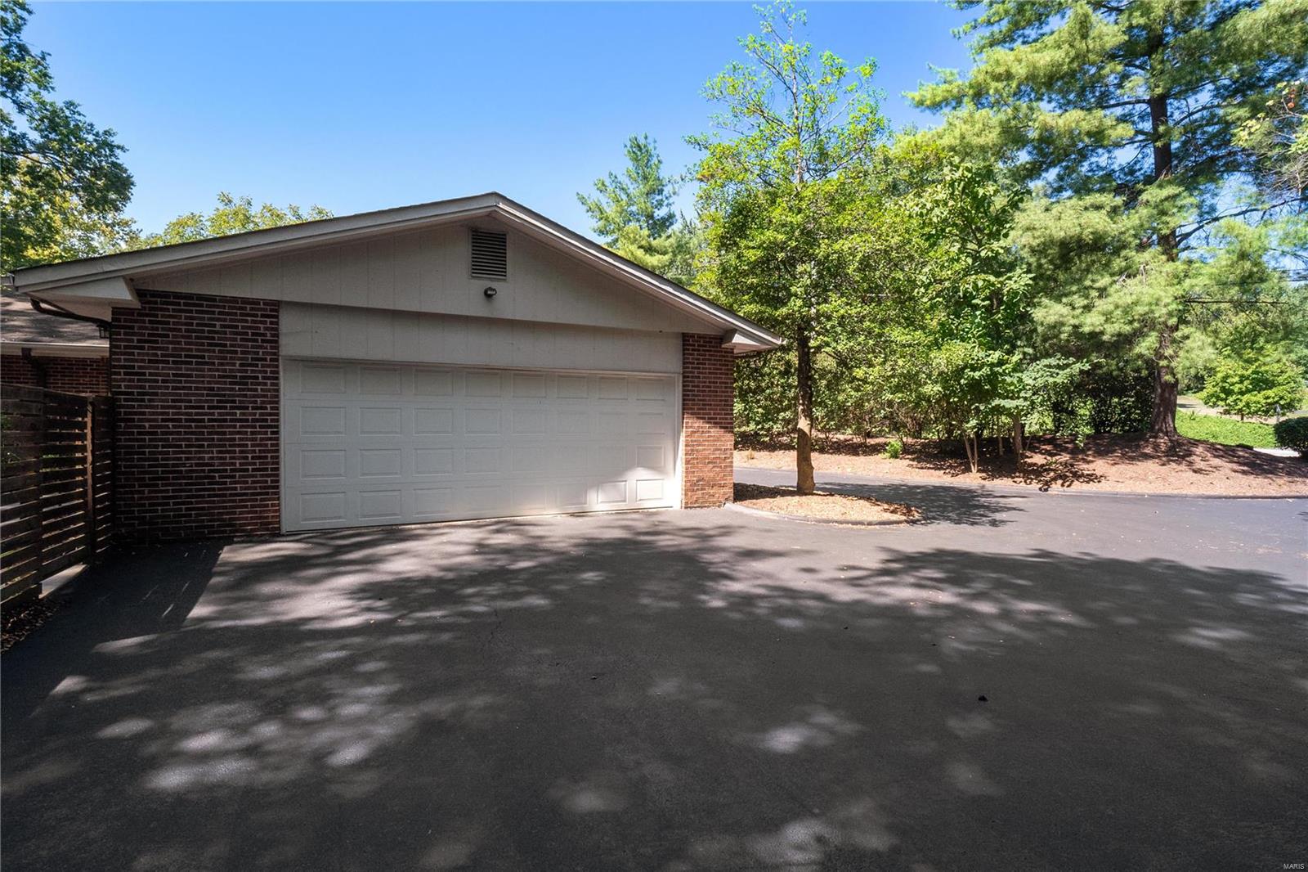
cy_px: 436
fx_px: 581
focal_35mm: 16
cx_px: 654
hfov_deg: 96.7
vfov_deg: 73.7
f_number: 8
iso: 400
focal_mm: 8
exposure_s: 1/320
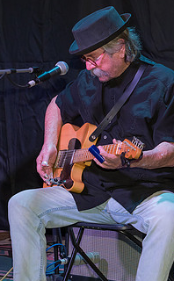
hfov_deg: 8.4
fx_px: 1185
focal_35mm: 155
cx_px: 89
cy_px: 126
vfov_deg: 13.5
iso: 1000
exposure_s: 1/160
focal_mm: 55
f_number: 5
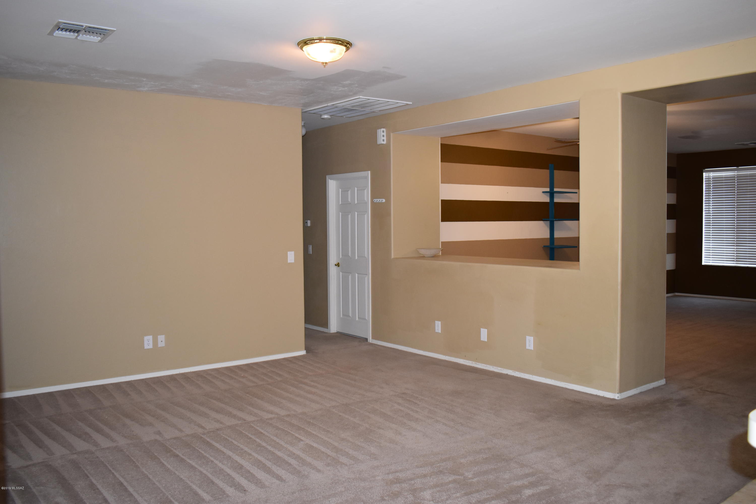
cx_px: 378
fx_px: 630
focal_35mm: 30
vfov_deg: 43.6
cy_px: 252
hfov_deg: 61.9
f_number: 4
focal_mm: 20
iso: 800
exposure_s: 1/60
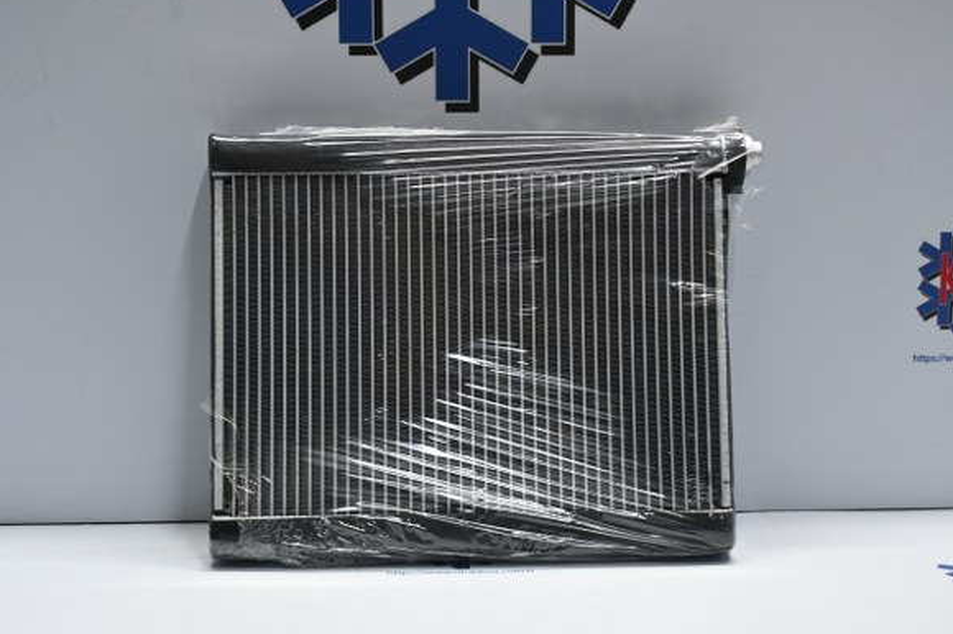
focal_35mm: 59
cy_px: 307
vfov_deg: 23.0
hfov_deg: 33.9
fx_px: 1561
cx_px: 463
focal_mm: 38
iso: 1100
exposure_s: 1/60
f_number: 5.6
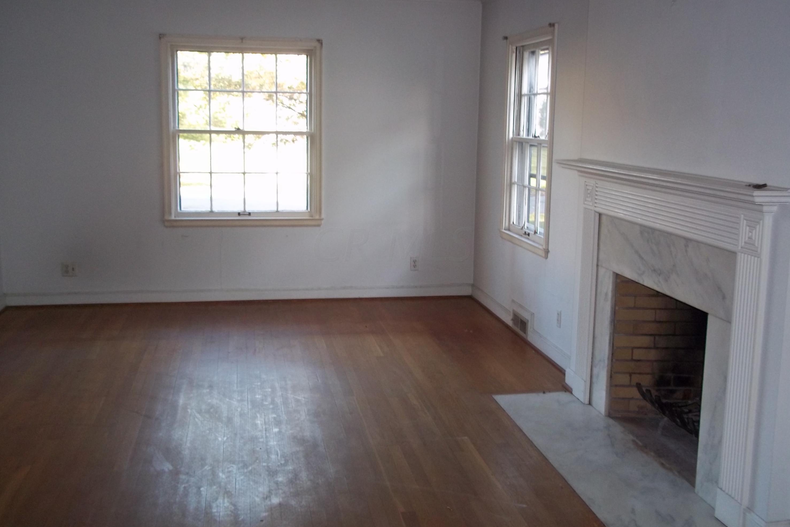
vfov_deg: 35.0
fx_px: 834
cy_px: 244
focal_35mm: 38
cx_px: 392
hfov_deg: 50.7
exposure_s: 1/30
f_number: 3.1
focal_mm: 6.5
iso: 160
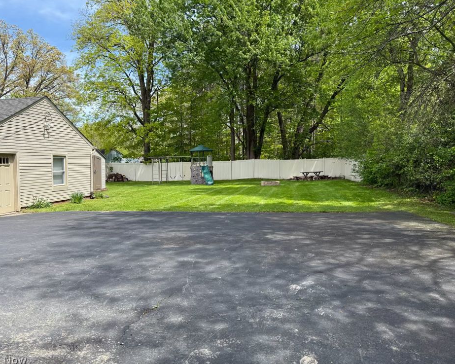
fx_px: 350
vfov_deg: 54.9
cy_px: 179
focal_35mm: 26
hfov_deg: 66.0
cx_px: 228
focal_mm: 6.76
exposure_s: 1/1653
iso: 80
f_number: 1.78
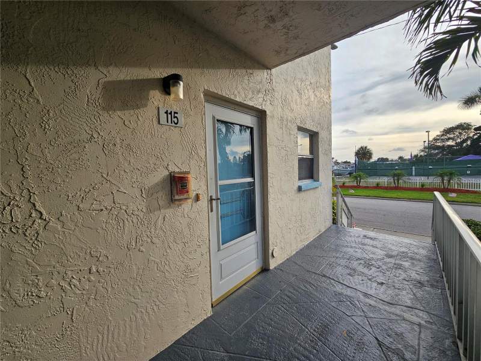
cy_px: 180
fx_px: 181
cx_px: 240
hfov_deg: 106.2
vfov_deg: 89.9
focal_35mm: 13
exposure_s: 1/970
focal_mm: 2.2
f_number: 2.2
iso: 50
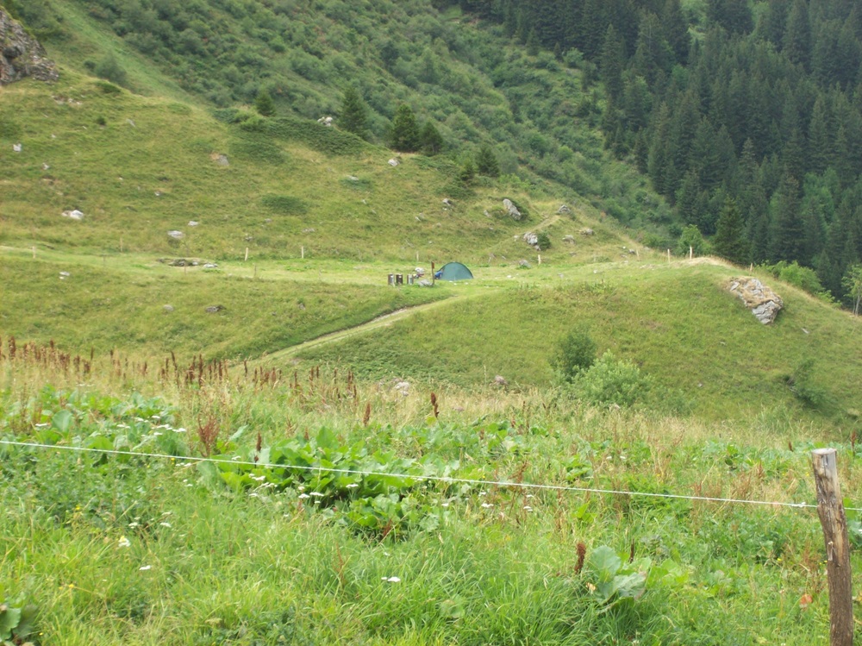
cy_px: 323
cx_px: 431
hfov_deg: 22.5
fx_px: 2165
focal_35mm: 87
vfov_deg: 17.0
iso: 80
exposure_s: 1/159
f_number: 4.3
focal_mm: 14.3
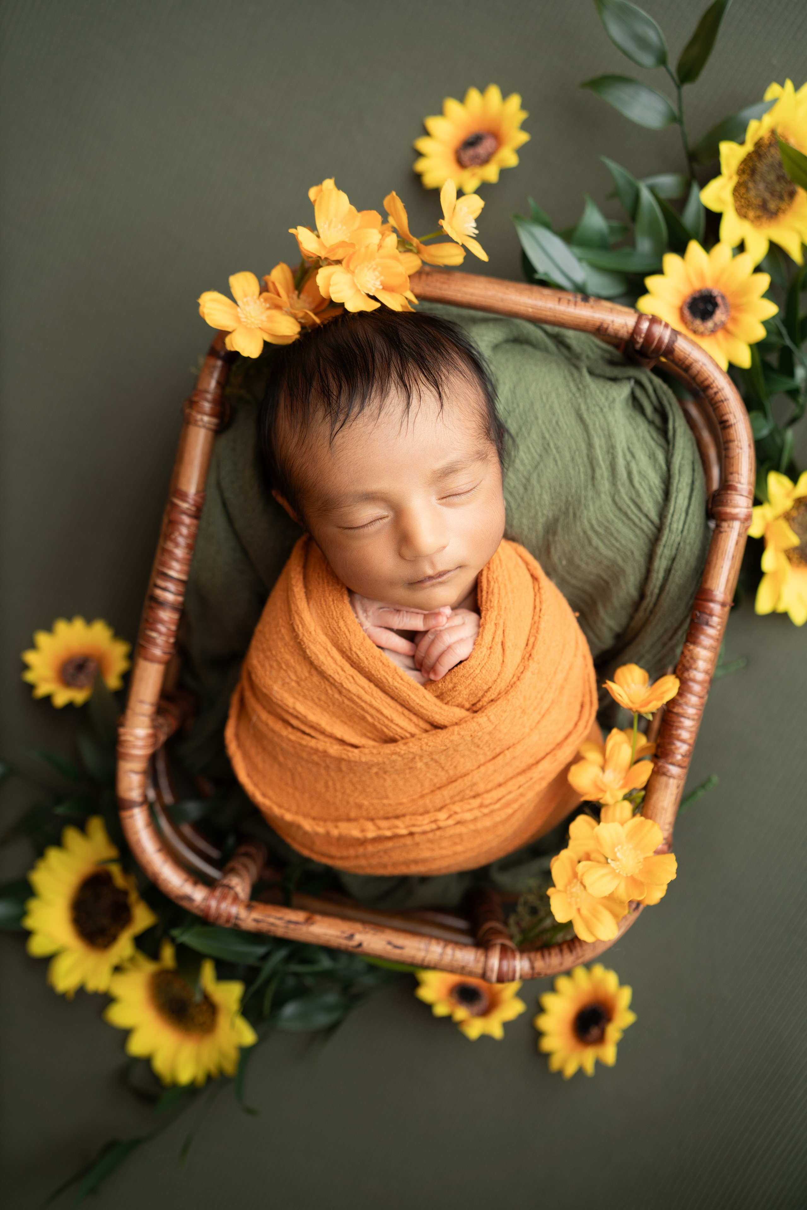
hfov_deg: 37.9
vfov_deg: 54.4
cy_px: 605
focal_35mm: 35
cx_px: 404
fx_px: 1177
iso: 160
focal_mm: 35
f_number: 2.8
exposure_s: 1/200
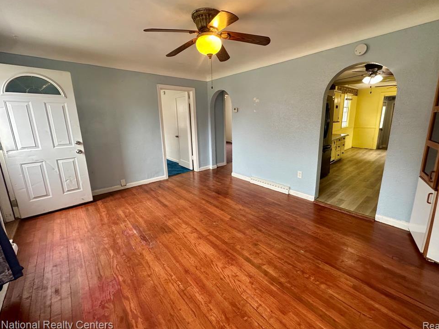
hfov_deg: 98.0
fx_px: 190
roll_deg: -0.1
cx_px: 234
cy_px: 157
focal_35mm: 15
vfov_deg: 81.7
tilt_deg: -10.7
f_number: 2.2
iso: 200
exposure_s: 1/120
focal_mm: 2.22
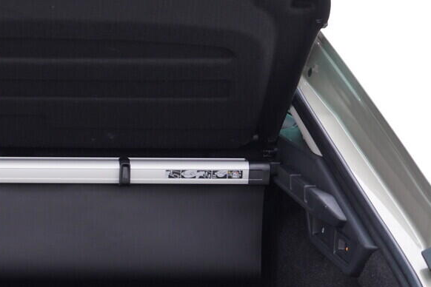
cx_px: 25
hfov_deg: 22.2
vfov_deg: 15.2
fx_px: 1065
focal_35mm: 89
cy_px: 237
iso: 160
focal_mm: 24
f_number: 2.8
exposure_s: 1/40
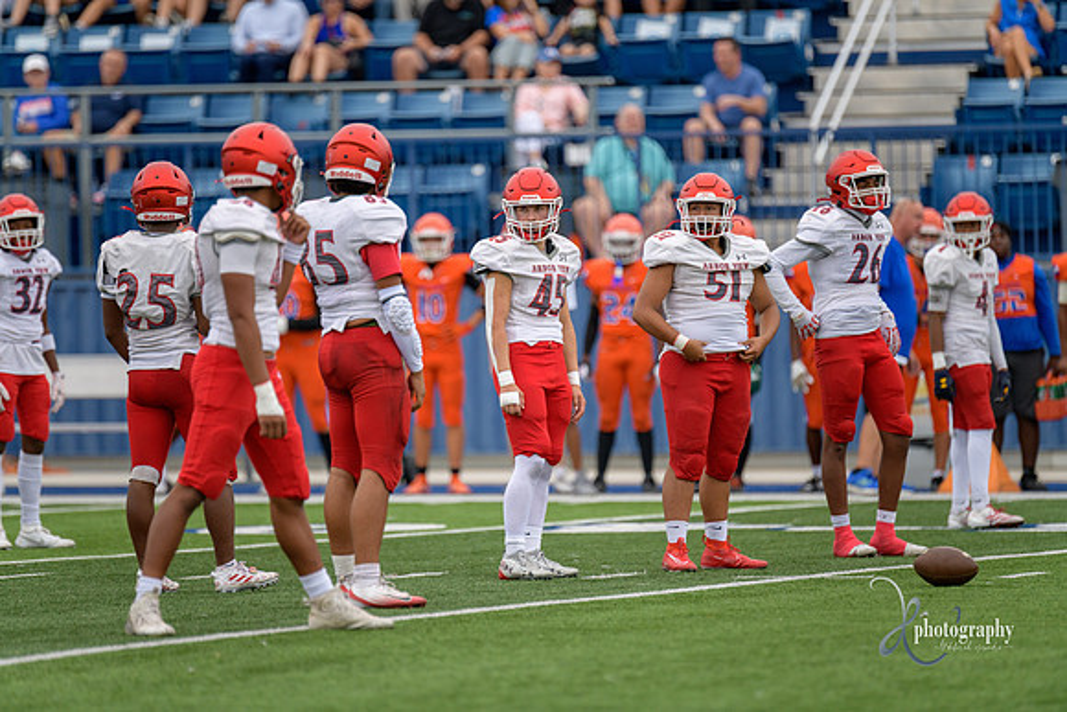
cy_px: 356
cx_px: 534
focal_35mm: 300
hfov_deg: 6.9
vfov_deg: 4.6
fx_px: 8893
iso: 320
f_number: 2.8
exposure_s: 1/800
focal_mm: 300
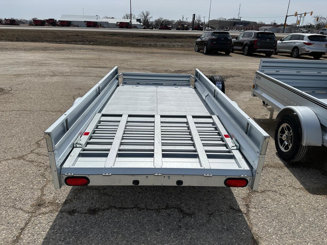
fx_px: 227
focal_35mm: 24
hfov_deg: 71.6
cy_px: 122
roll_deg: -1.7
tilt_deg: -21.2
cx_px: 164
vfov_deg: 56.8
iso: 80
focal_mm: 6.86
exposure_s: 1/15625
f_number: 1.78
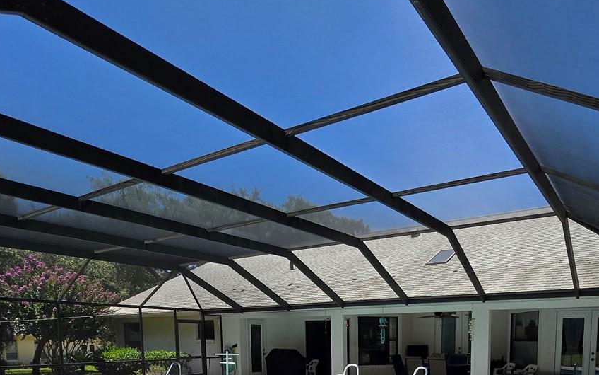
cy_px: 381
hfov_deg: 69.1
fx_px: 424
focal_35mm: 26
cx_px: 380
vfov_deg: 41.1
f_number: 2.2
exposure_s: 1/696
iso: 25
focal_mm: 1.7
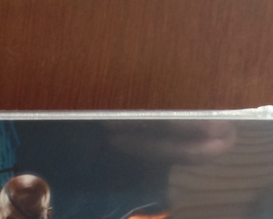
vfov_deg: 11.6
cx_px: -129
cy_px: 364
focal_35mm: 125
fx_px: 1010
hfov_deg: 14.4
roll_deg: -0.9
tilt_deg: -29.9
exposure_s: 1/15
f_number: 2.4
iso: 160
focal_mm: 4.28
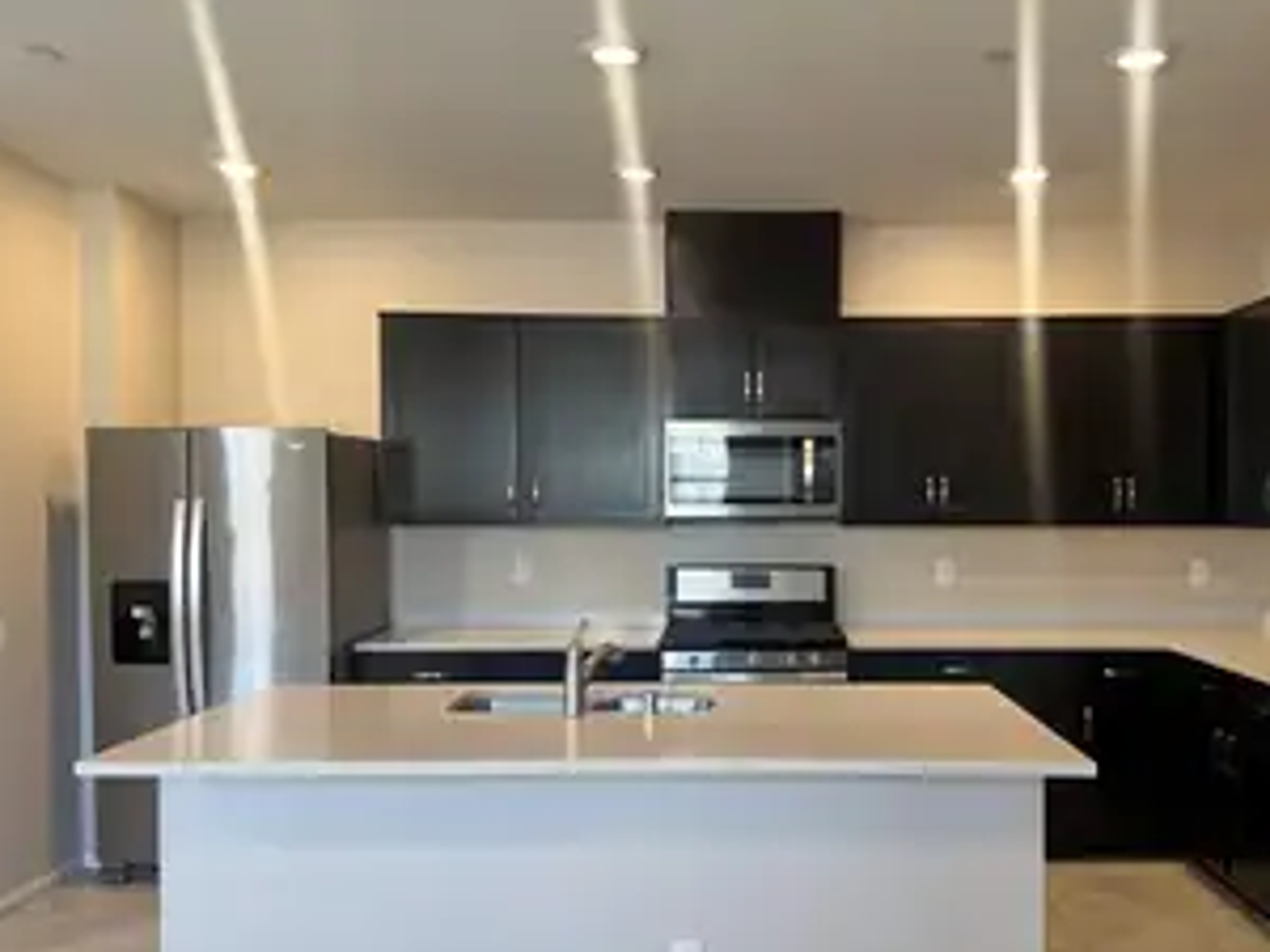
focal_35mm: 32
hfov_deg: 56.5
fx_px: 1174
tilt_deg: -1.8
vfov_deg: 44.1
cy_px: 529
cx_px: 745
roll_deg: -0.5
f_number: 1.78
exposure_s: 1/60
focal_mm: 6.76
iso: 200
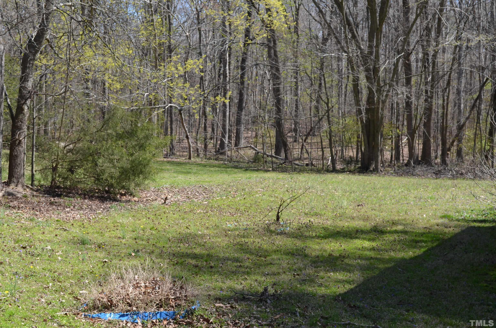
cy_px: 164
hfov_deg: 32.0
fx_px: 866
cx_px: 248
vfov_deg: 21.5
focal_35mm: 63
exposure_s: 1/250
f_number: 8
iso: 200
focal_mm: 42
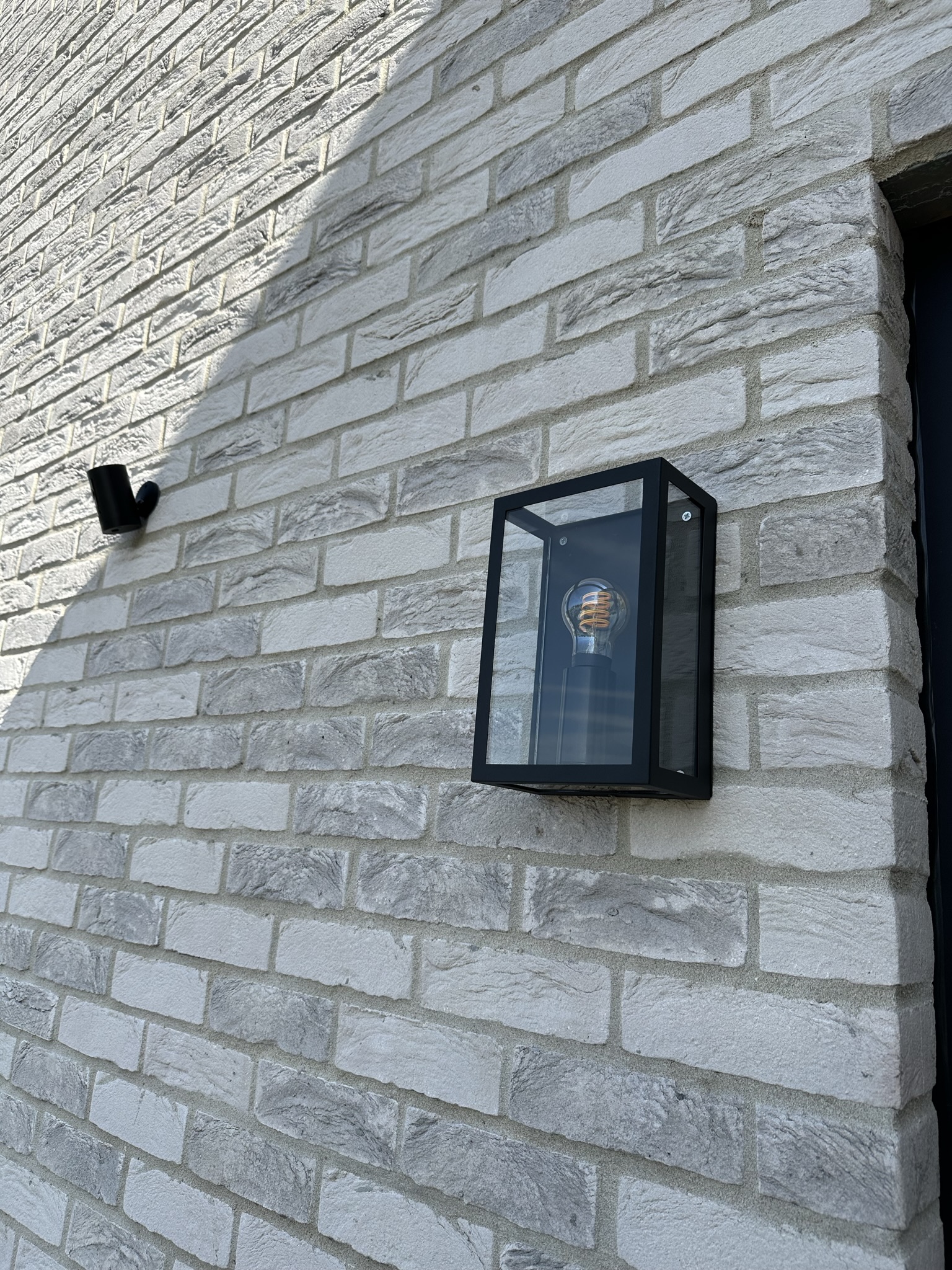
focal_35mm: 24
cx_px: 476
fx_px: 880
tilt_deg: +13.8
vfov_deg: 71.6
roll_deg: -3.9
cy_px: 635
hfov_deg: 56.8
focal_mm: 6.86
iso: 80
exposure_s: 1/2660
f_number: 1.78
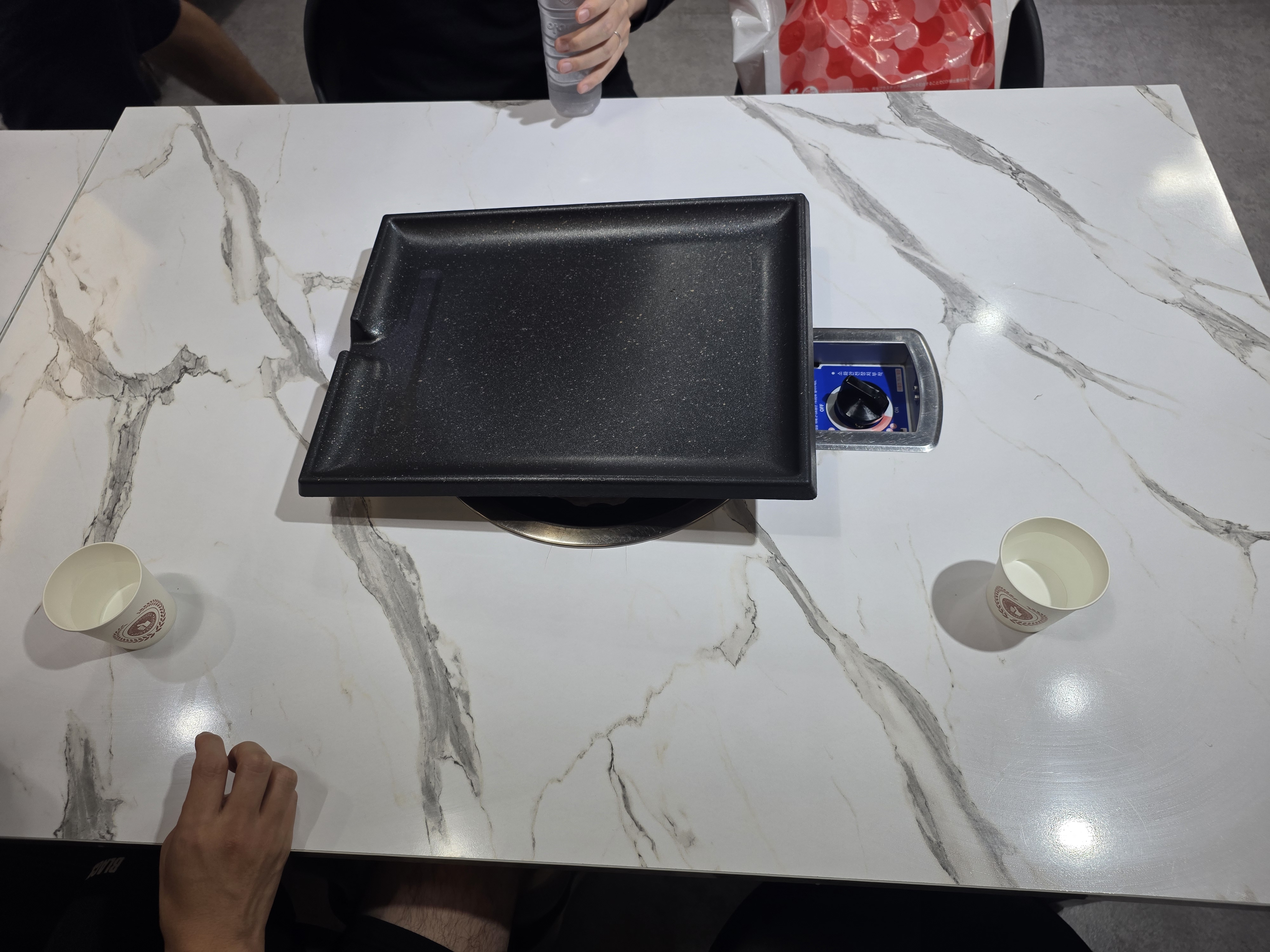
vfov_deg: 58.9
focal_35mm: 23
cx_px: 635
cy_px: 476
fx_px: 844
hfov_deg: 73.9
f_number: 1.7
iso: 100
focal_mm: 6.3
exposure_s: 1/120
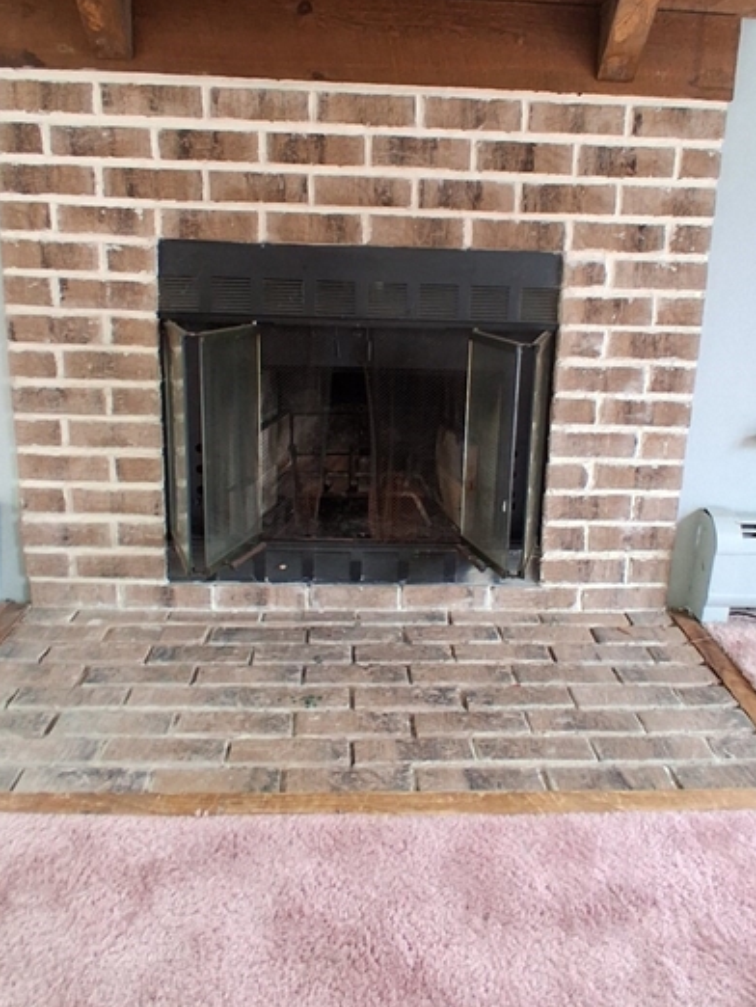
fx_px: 727
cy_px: 397
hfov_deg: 54.8
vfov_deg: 68.6
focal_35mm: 25
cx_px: 411
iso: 200
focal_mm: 1.4
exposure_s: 1/40
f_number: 2.2
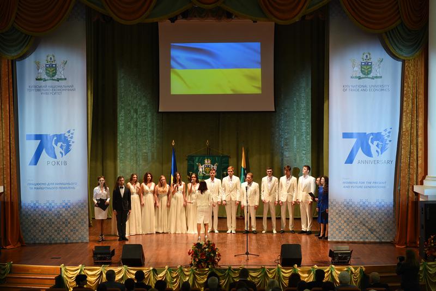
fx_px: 751
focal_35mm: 62
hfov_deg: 32.4
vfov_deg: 21.9
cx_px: 218
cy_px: 146
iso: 720
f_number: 4
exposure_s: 1/100
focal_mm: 62
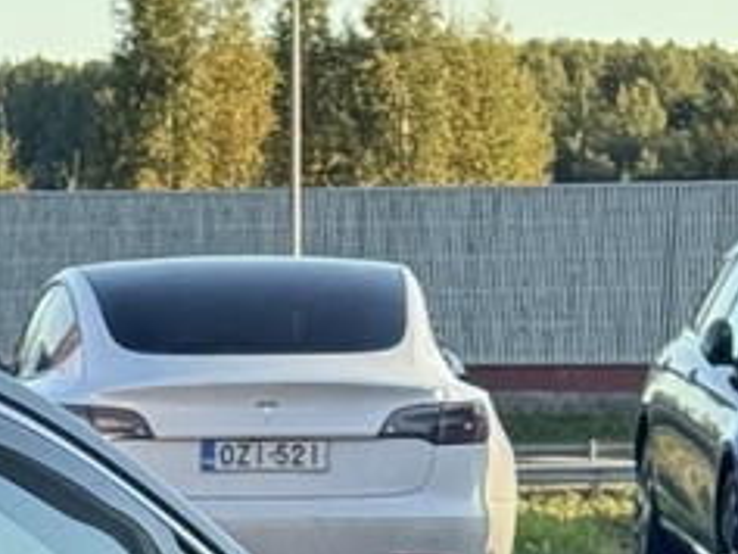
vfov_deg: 5.0
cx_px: -1031
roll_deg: +0.6
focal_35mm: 292
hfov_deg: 6.5
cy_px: 1145
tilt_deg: -7.9
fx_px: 6228
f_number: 1.78
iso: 64
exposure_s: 1/558
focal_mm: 6.76
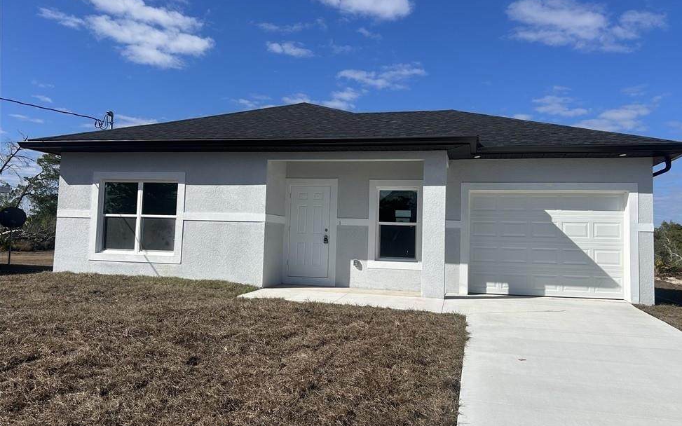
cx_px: 358
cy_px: 209
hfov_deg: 64.6
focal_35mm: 29
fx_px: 539
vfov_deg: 43.1
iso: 50
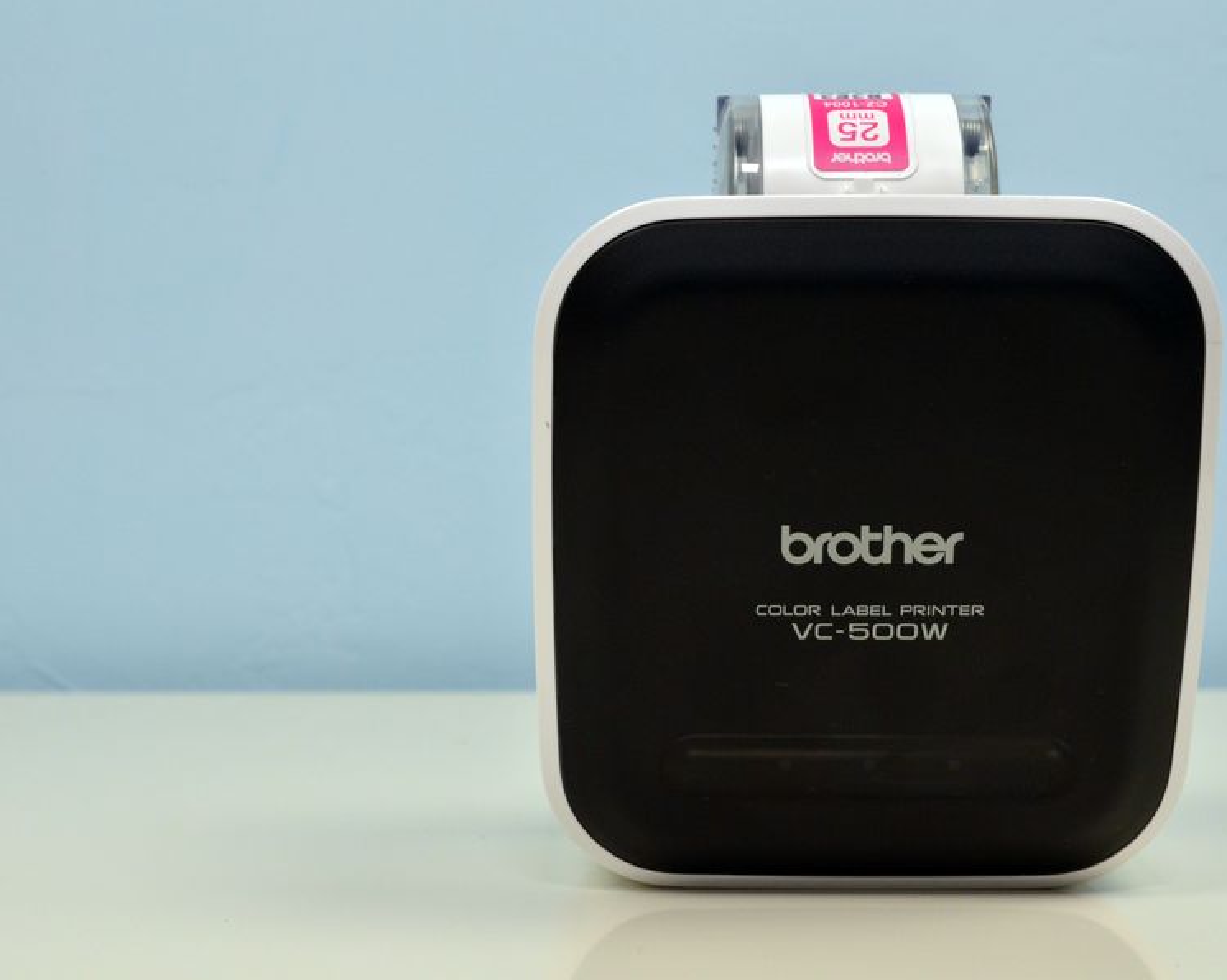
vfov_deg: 25.5
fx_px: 2162
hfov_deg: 31.7
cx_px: 635
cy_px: 488
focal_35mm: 60
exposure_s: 1/25
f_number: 10
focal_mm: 35
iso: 800
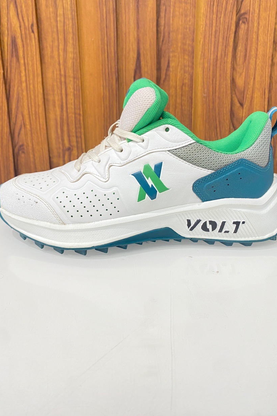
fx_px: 323
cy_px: 202
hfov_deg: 46.4
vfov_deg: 65.5
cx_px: 138
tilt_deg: -16.8
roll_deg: +1.1
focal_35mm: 28
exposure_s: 1/50
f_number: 1.8
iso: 100
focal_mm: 4.25
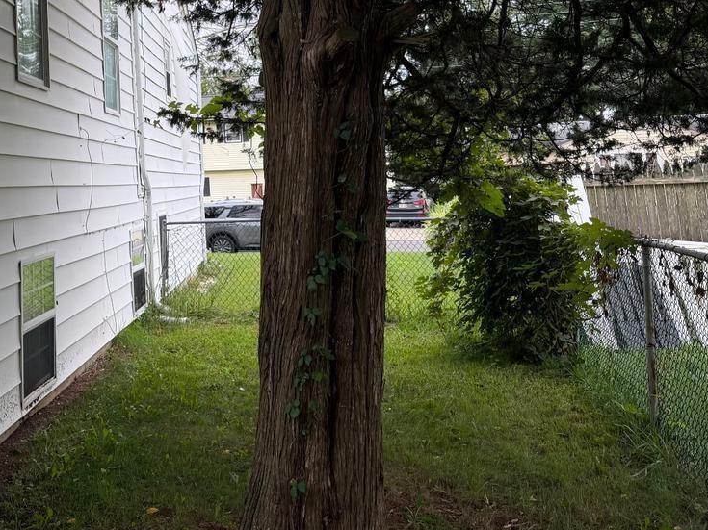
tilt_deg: +9.8
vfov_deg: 29.4
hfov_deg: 38.1
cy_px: 41
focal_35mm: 47
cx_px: 91
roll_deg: +2.1
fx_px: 961
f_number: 1.78
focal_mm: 6.76
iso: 64
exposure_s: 1/121
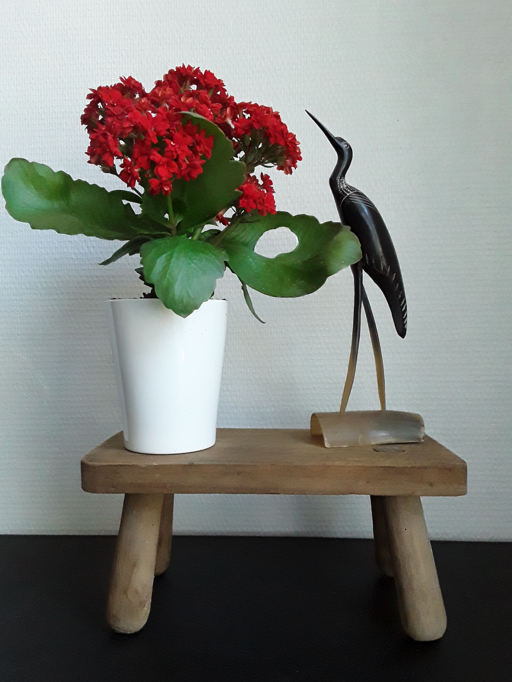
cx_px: 252
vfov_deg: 63.4
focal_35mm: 28
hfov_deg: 49.8
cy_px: 352
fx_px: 552
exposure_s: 1/226
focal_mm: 2.91
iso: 400
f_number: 1.9
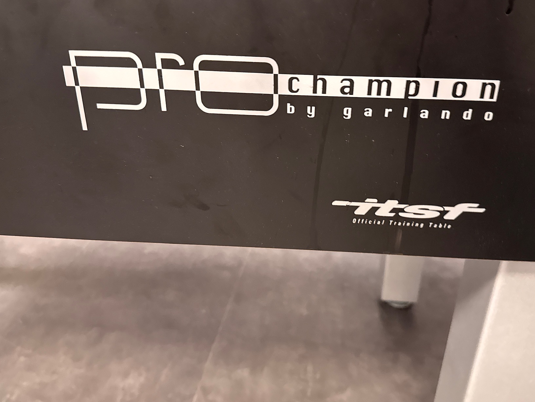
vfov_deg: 46.8
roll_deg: -1.7
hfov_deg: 59.8
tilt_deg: -25.8
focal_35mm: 30
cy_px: 187
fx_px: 464
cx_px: 293
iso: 800
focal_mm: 6.76
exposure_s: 1/33
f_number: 1.78
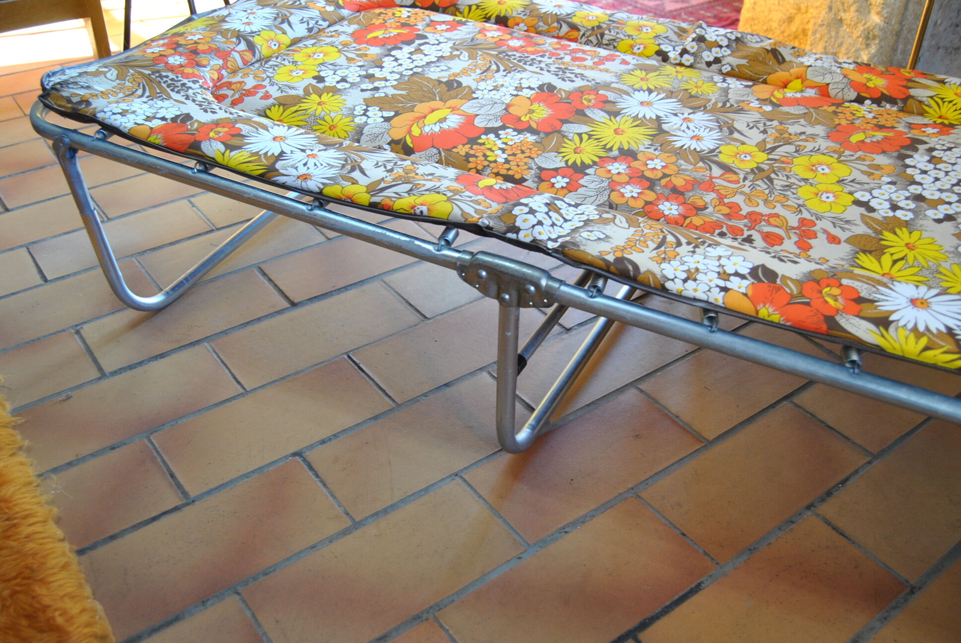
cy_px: 322
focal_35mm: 34
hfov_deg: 55.0
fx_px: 922
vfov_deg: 38.5
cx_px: 480
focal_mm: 23
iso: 400
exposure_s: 1/30
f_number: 3.8
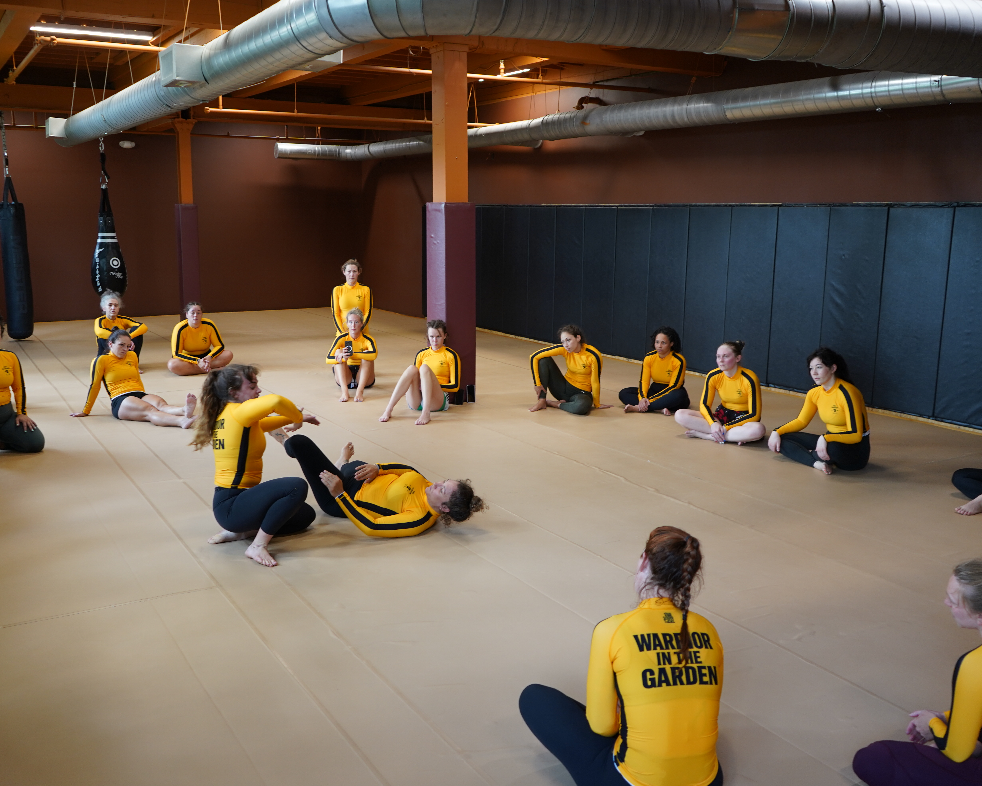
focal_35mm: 32
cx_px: 450
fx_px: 930
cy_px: 391
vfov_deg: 45.8
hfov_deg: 55.6
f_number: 3.5
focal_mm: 28
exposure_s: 1/30
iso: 400
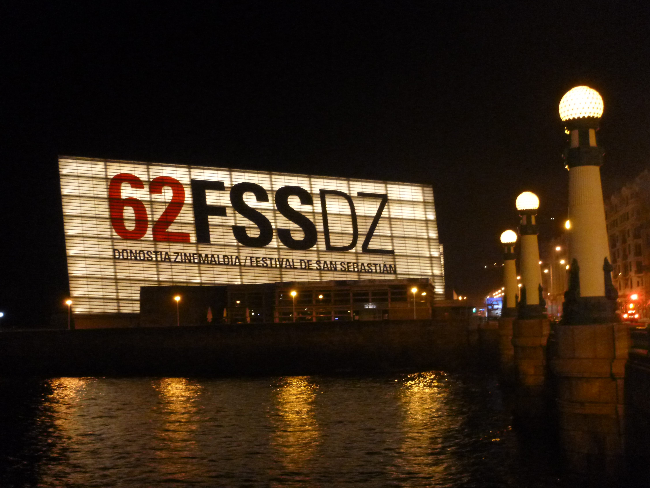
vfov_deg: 32.2
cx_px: 330
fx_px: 845
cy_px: 245
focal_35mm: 45
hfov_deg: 42.1
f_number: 4.7
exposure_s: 1/4
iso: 800
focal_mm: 7.9
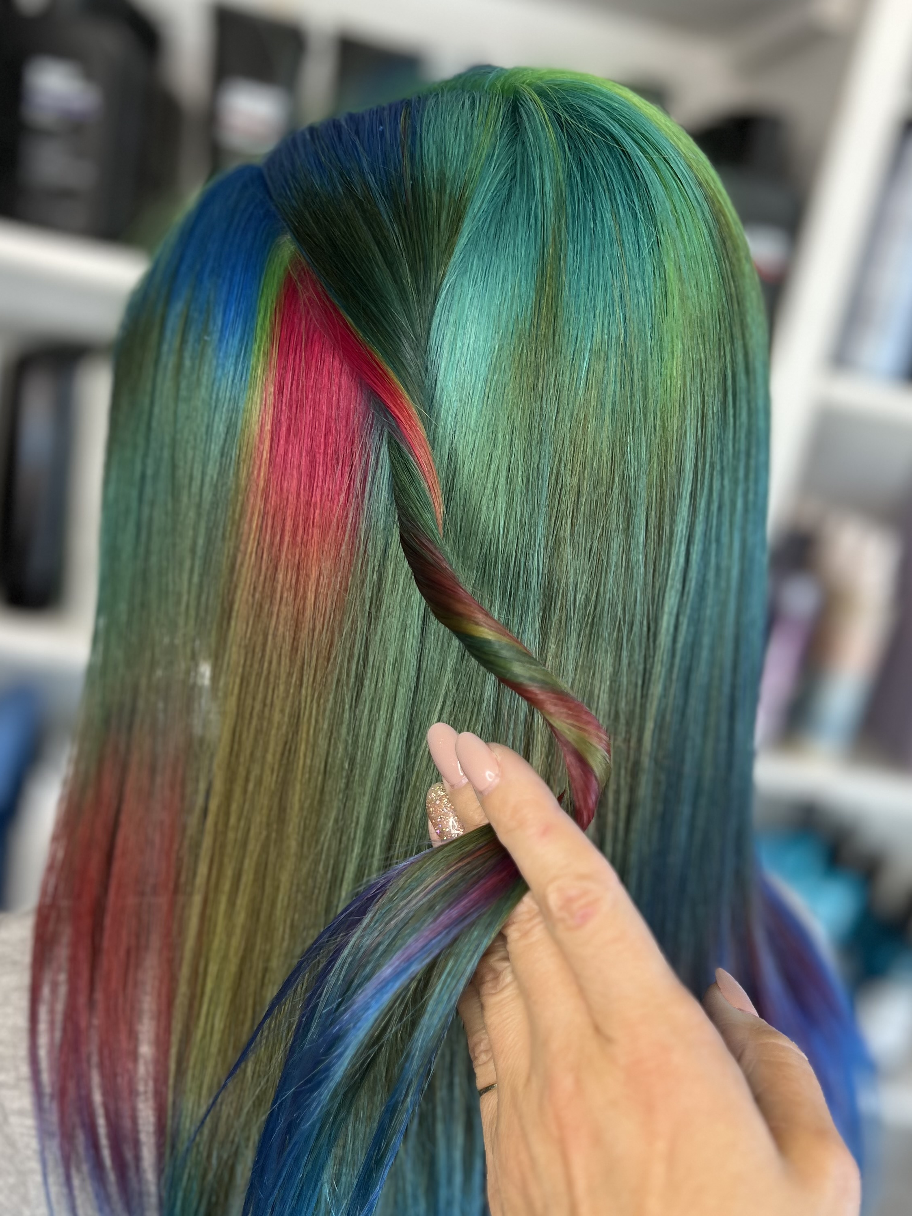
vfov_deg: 52.0
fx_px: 1230
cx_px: 476
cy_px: 764
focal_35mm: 35
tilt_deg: -18.4
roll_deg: -12.4
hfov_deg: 40.7
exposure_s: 1/120
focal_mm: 5.7
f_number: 1.5
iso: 50
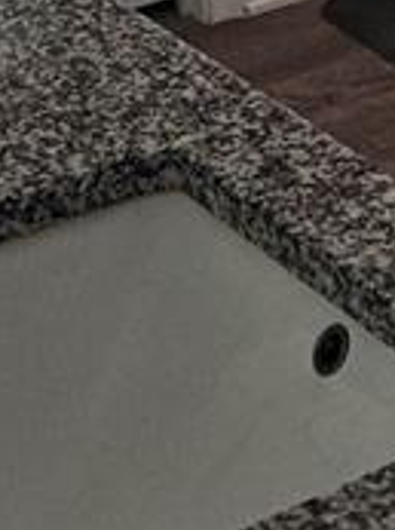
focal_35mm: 160
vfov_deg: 11.2
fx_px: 2443
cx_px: 1004
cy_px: -515
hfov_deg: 8.3
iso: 40
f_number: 1.8
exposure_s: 1/120
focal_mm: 5.4
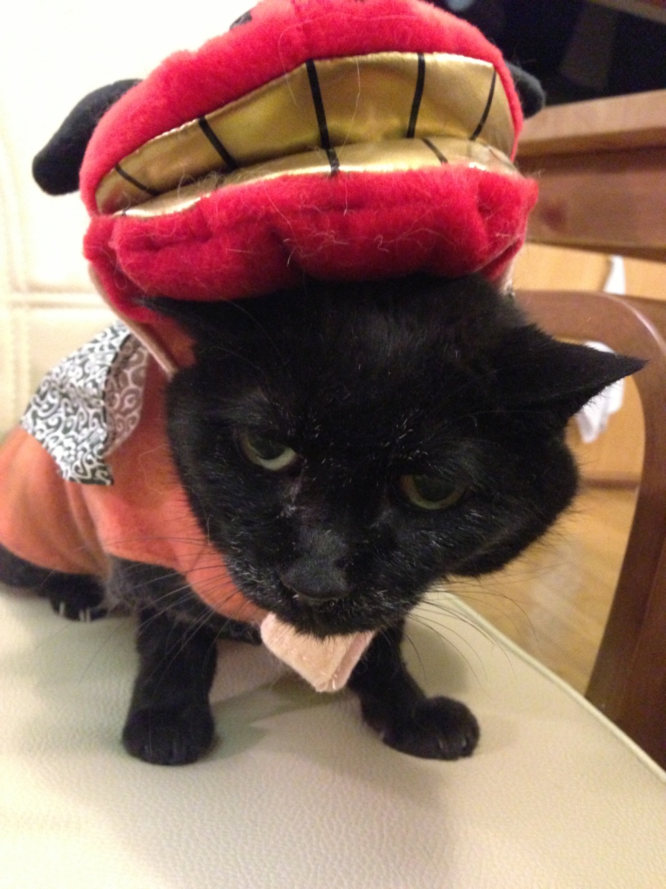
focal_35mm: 33
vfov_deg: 55.4
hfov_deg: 42.9
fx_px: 847
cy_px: 444
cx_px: 333
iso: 800
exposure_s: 1/15
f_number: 2.4
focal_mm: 4.13
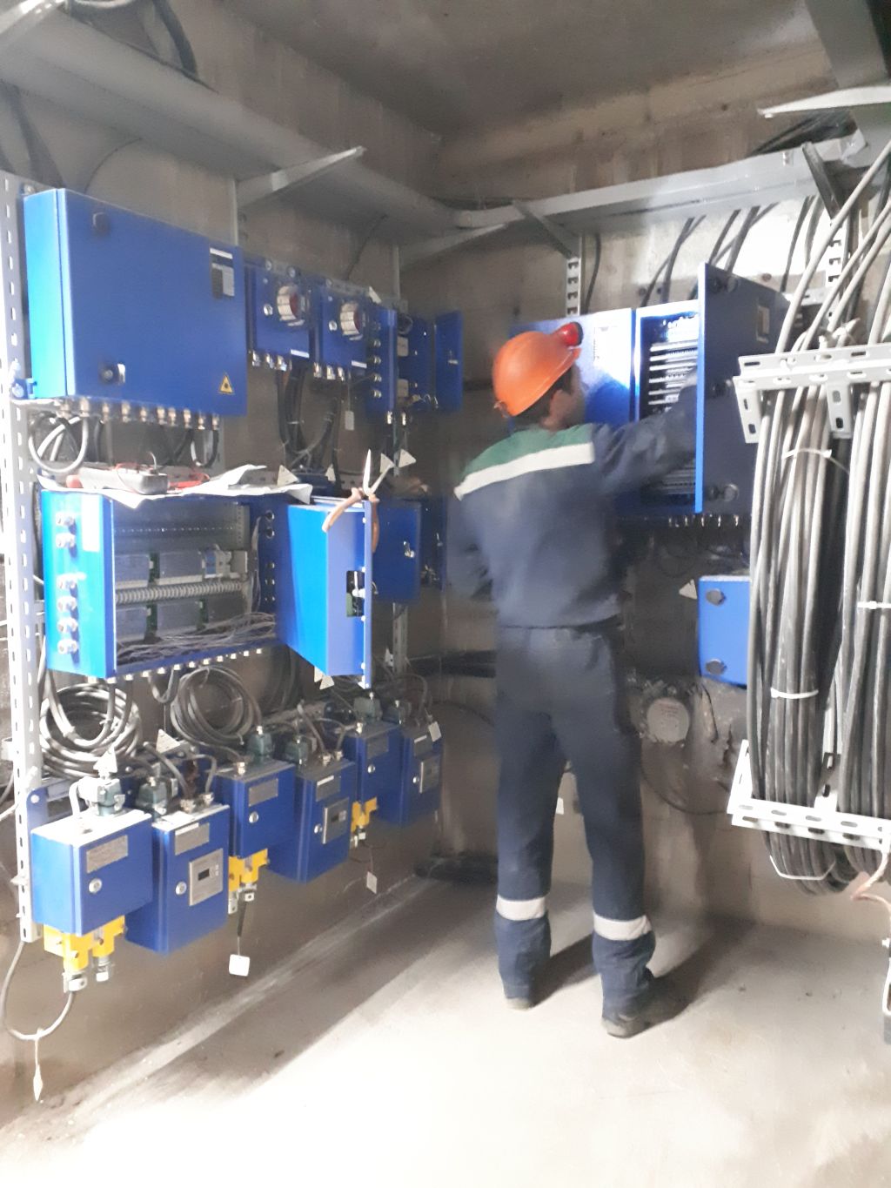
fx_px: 926
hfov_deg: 51.4
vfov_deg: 65.3
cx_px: 446
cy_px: 594
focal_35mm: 27
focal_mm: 3.6
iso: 2000
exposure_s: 1/10
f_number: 1.9
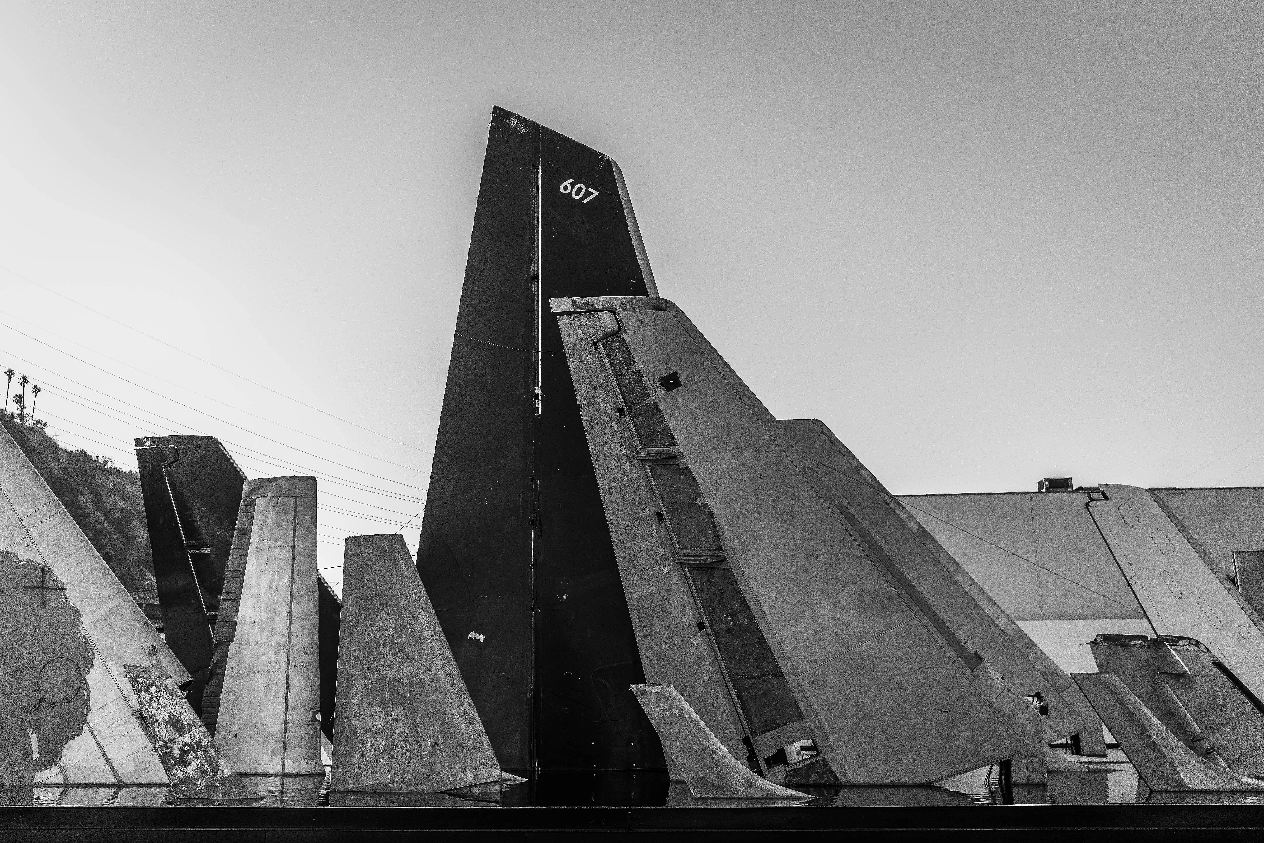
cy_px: 422
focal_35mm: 35
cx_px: 632
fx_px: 1229
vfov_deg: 37.9
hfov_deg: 54.4
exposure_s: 1/4000
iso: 80
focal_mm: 35
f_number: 2
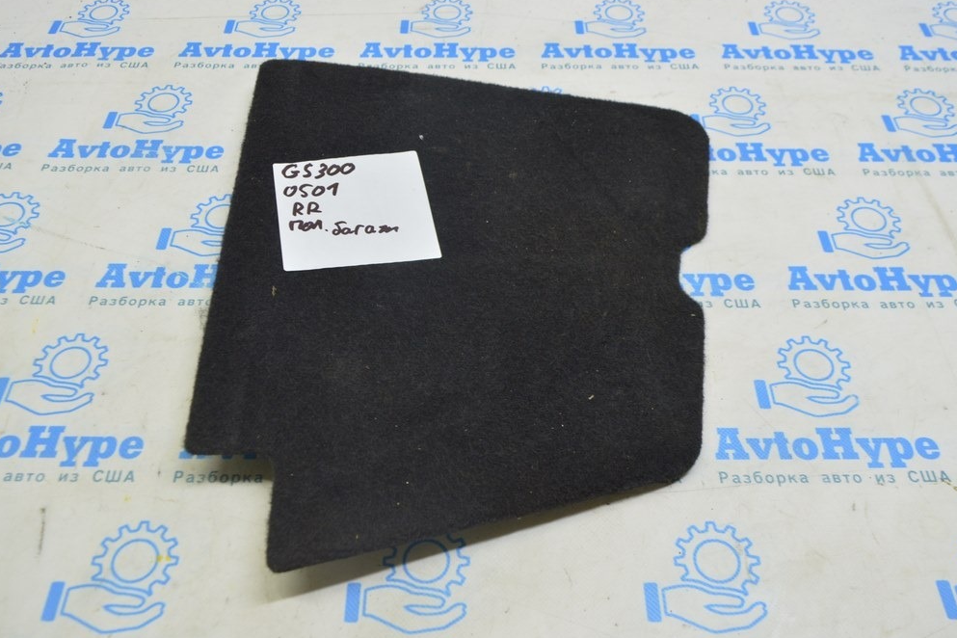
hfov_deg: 55.8
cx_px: 471
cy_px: 321
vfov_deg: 38.9
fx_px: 904
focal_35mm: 34
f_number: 5.6
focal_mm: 22
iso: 400
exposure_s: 1/20
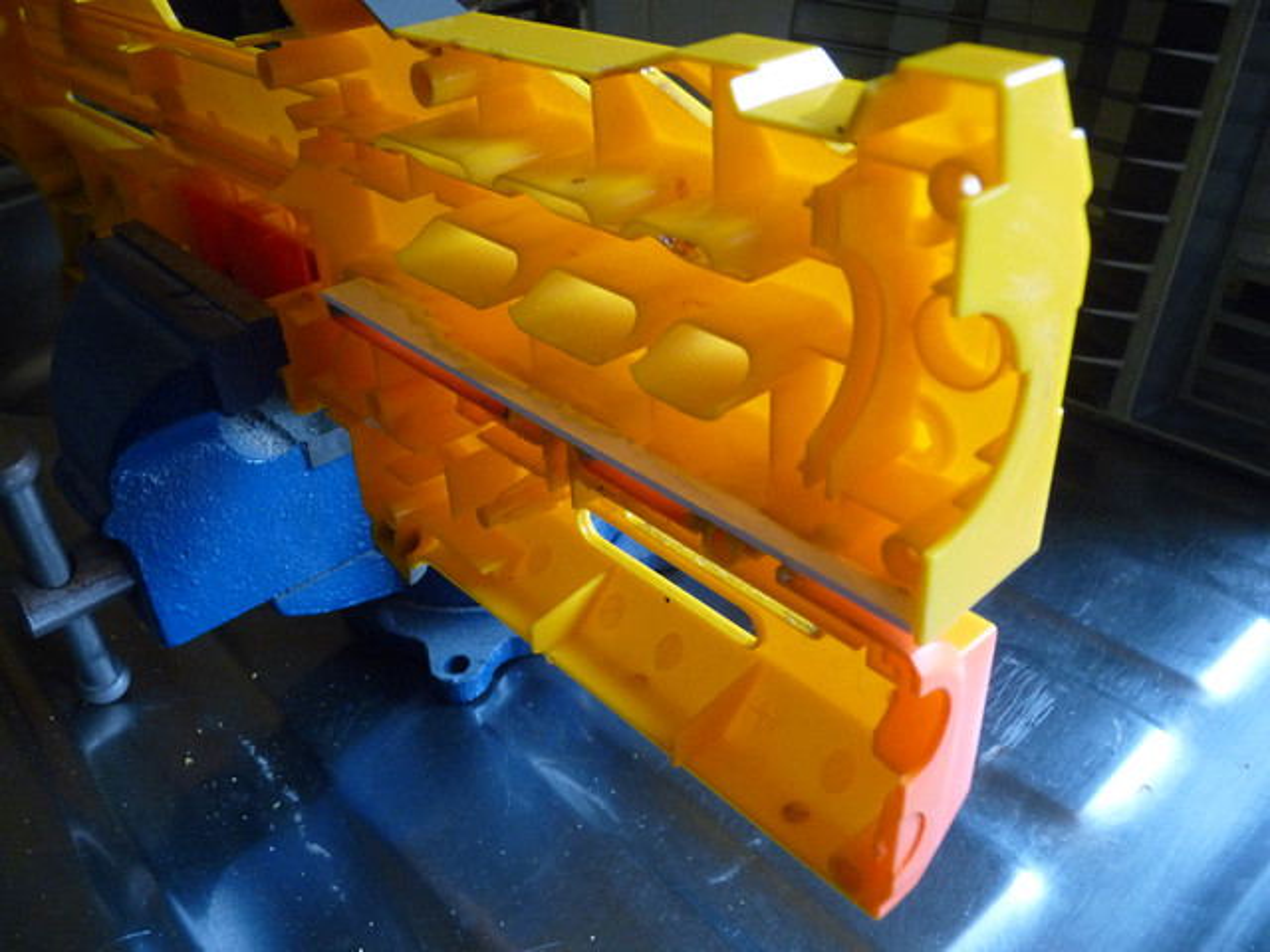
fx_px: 1064
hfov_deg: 61.7
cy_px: 476
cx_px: 635
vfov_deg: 48.2
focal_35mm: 29
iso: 400
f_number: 3
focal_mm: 5.2
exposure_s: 1/125
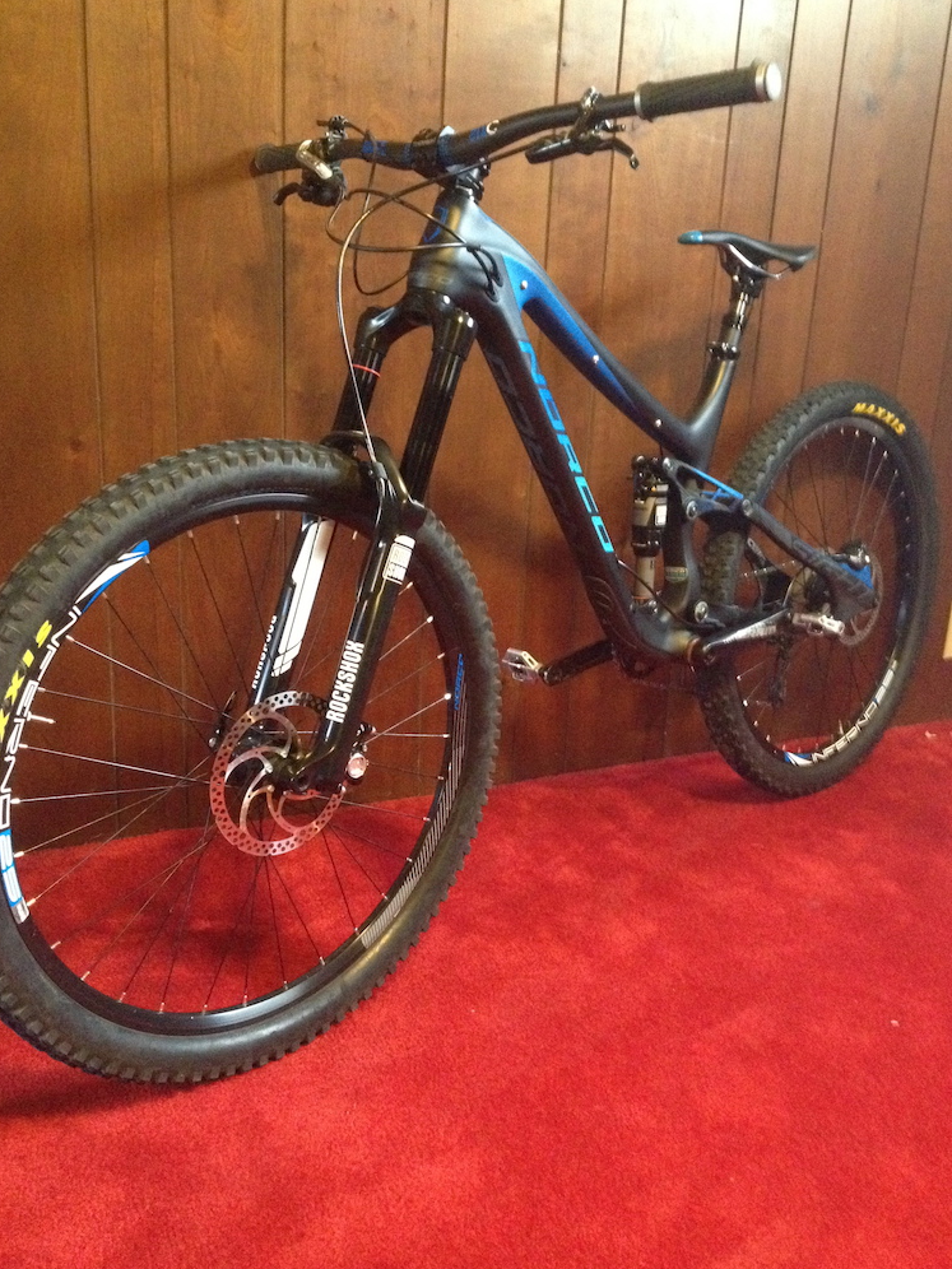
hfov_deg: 39.7
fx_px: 1320
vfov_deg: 51.4
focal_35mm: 36
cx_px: 473
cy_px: 629
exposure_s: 1/15
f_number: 2.4
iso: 800
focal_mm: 4.28
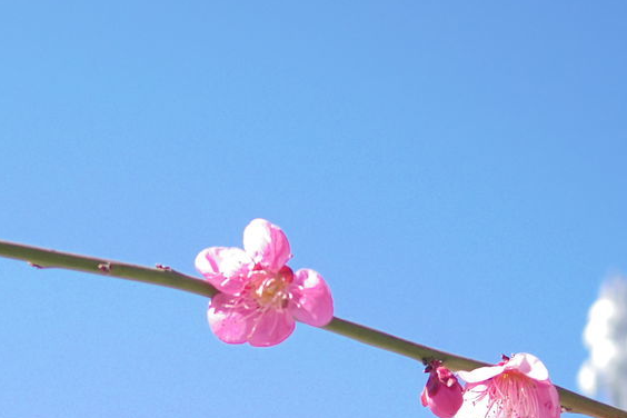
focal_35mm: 104
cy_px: 442
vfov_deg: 13.0
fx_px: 1811
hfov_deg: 19.6
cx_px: 307
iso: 125
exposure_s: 1/2000
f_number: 1.9
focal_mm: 8.5
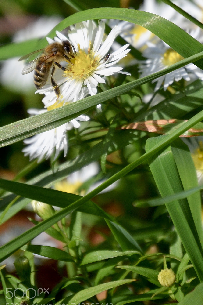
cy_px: 137
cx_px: 116
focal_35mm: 368
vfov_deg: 5.6
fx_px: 3113
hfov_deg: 3.7
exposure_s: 1/1600
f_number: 5.6
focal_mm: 200
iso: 400
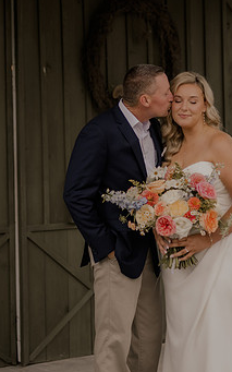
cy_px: 170
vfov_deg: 20.6
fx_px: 1022
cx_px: 149
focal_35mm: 101
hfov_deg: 12.9
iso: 1000
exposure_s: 1/4000
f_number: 1.8
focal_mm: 50
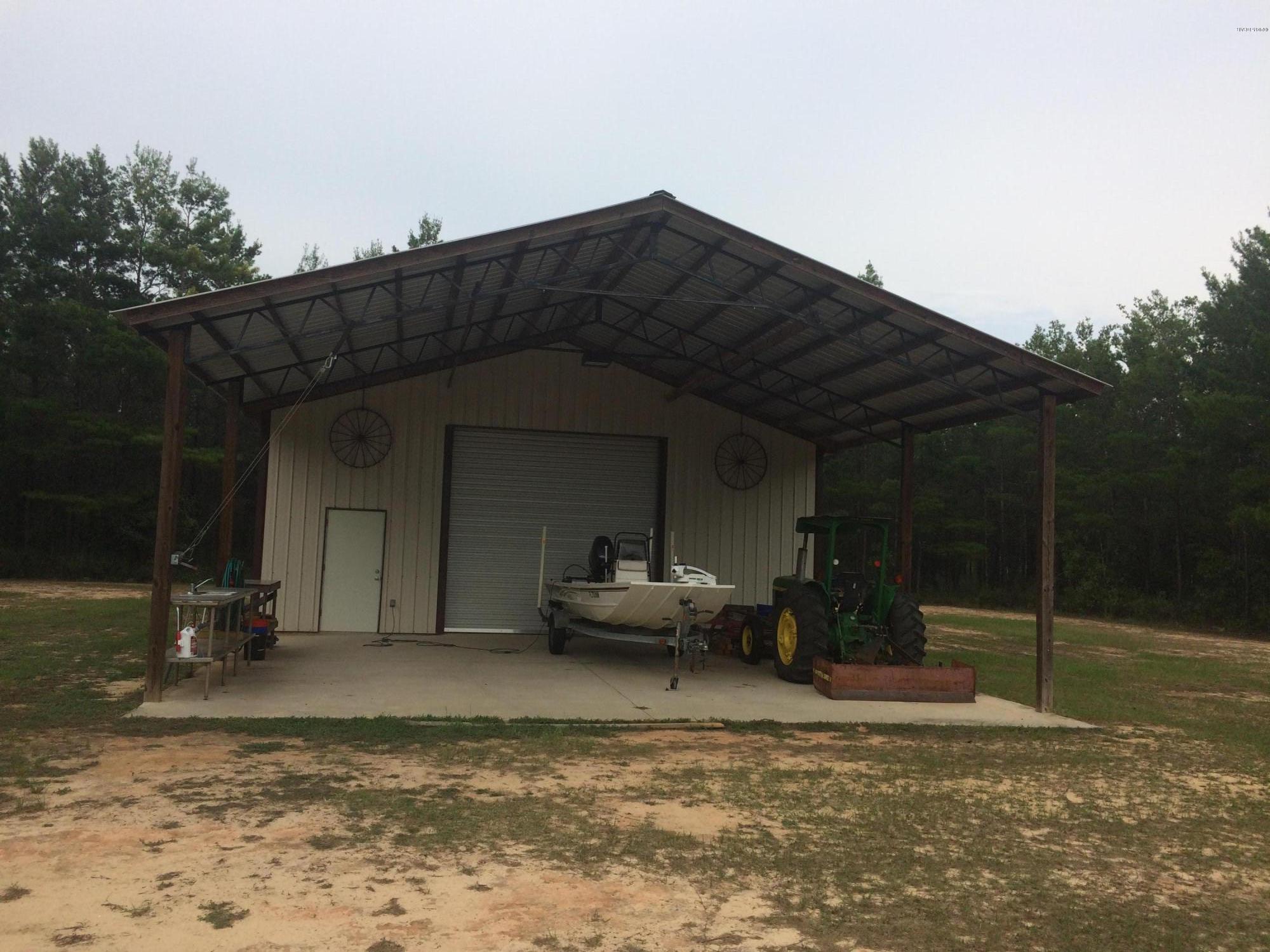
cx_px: 635
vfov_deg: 48.2
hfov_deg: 61.7
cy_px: 476
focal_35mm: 29
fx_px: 1064
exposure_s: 1/1642
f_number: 2.2
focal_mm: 4.15
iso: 32
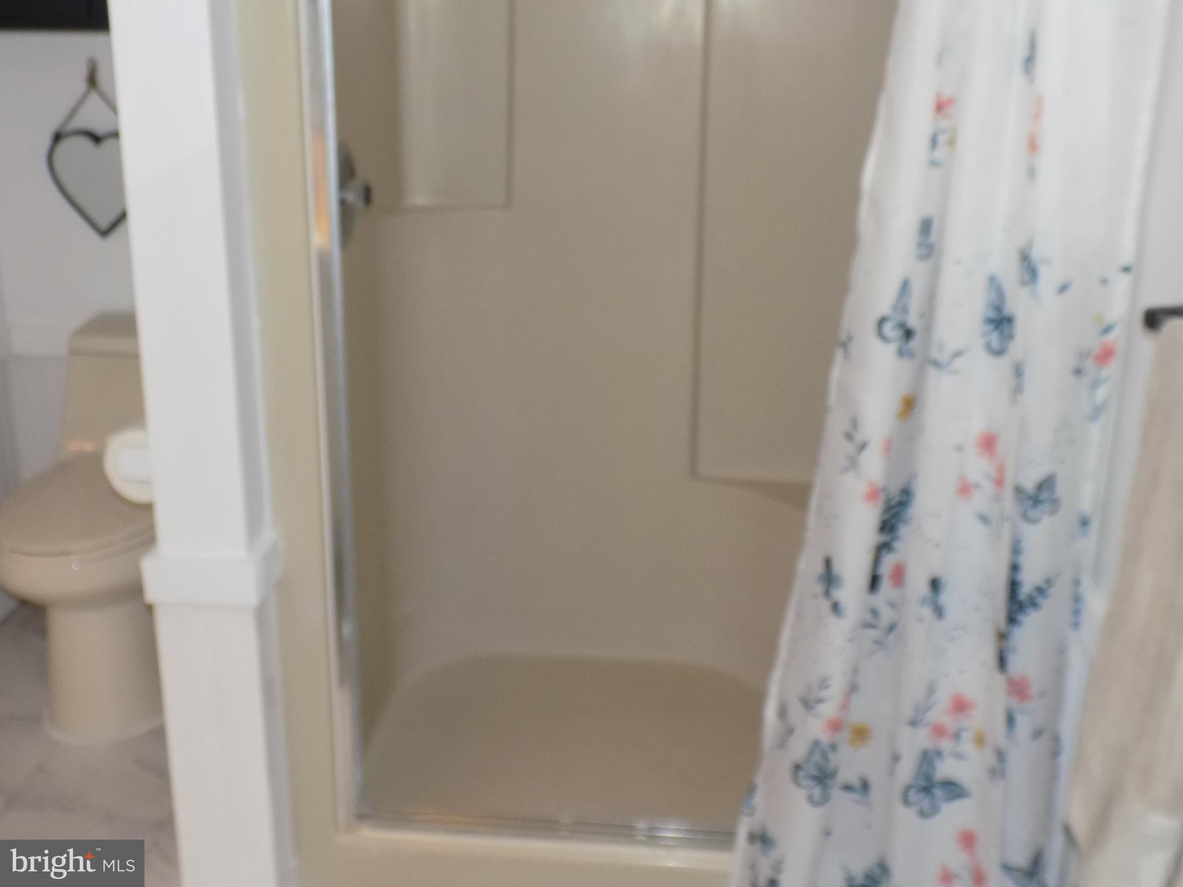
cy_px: 444
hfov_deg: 50.1
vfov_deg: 38.7
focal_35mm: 37
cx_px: 592
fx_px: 1265
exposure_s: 1/30
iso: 200
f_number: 3.5
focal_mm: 6.6
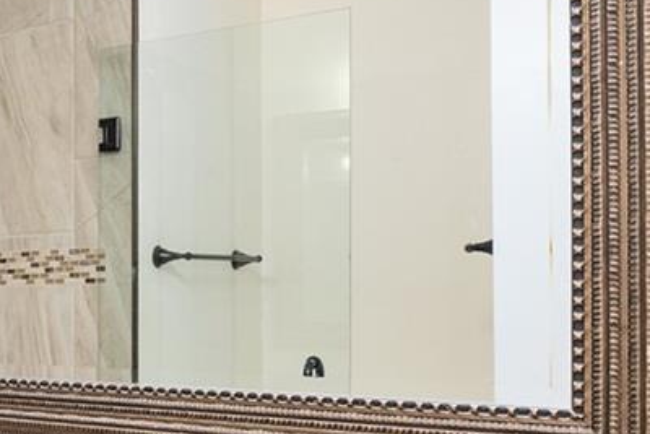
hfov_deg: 26.7
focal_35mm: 56
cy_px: 296
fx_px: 1011
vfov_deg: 24.1
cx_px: -299
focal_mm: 14
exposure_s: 1/3
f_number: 7.1
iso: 500
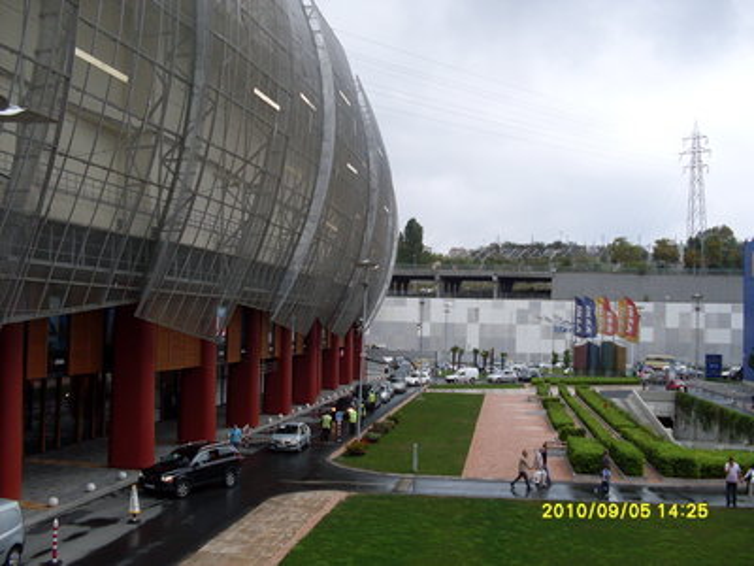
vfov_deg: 37.7
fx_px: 828
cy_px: 283
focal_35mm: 38
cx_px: 377
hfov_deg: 49.0
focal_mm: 6.3
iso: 80
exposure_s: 1/350
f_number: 2.8
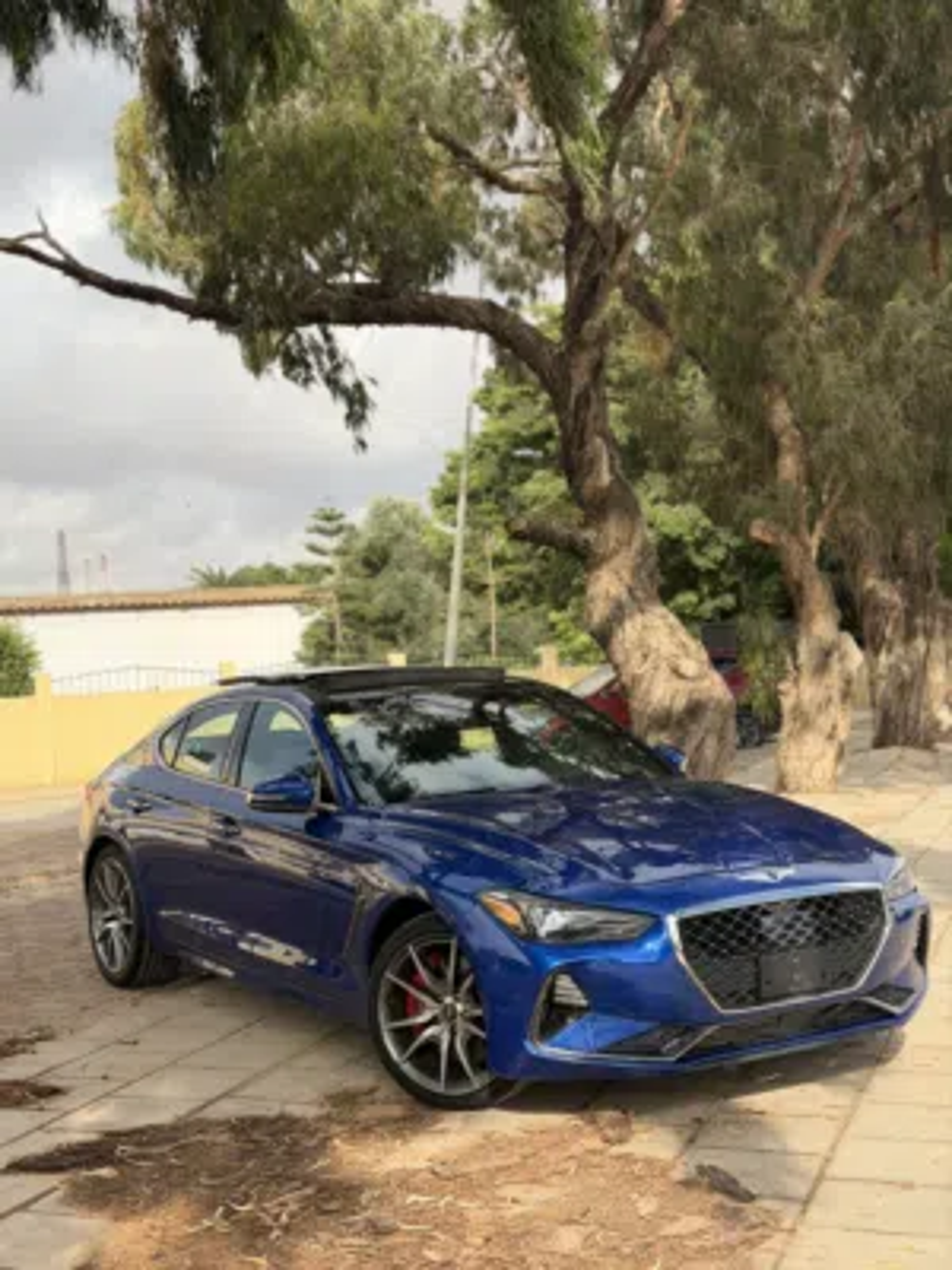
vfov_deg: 39.7
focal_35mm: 48
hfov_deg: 30.3
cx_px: 476
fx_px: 1760
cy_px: 635
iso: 64
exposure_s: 1/2762
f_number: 1.78
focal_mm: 6.76
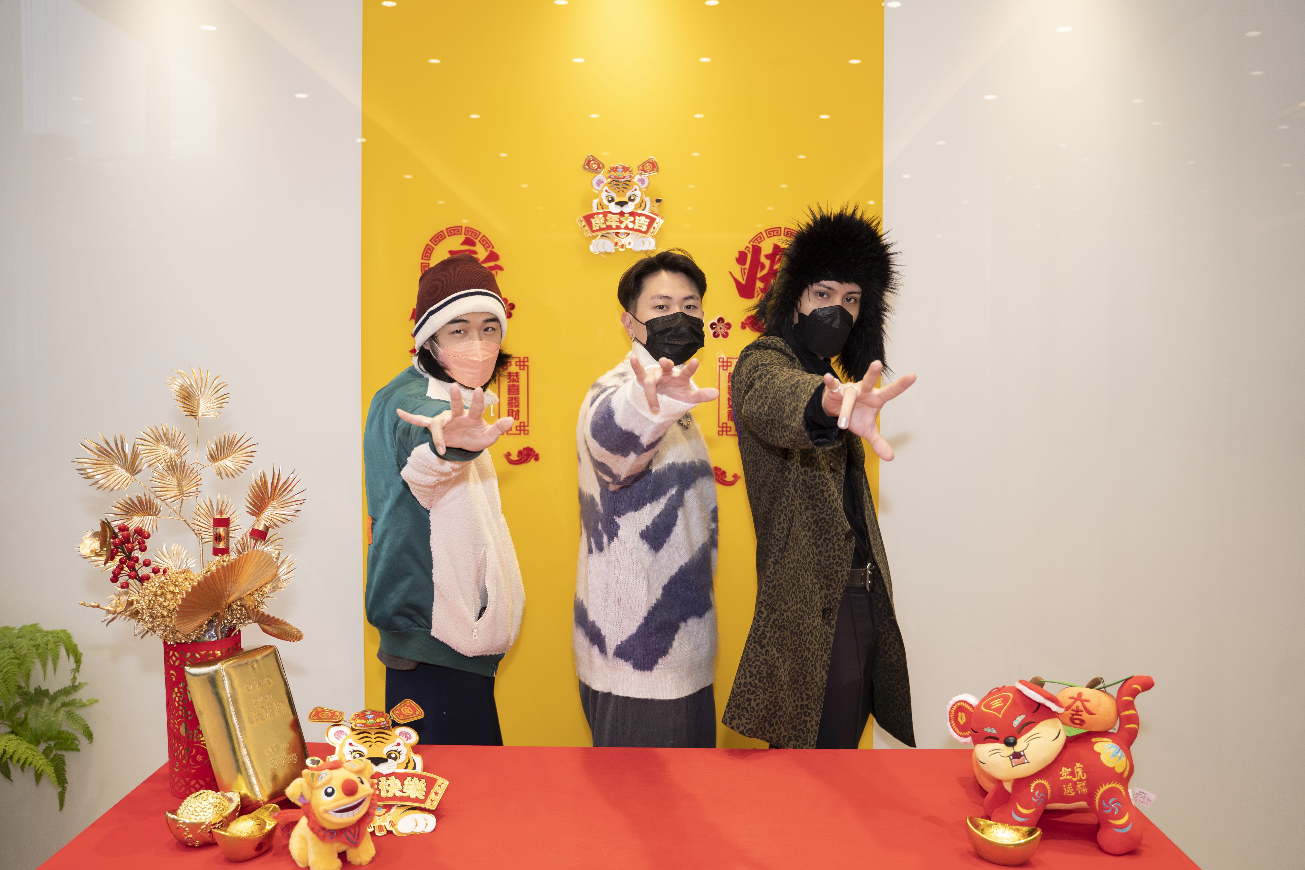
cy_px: 435
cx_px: 652
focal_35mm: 30
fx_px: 1087
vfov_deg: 43.6
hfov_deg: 61.9
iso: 400
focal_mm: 30
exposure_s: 1/200
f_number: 2.8
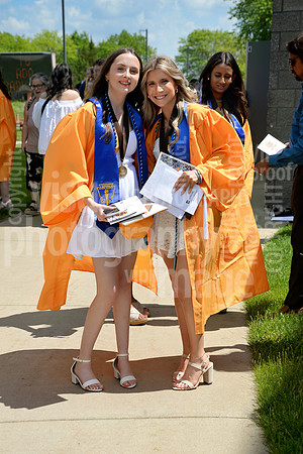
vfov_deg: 25.4
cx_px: 152
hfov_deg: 17.1
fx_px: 1010
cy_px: 227
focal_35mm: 80
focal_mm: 80
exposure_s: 1/200
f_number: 8
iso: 100
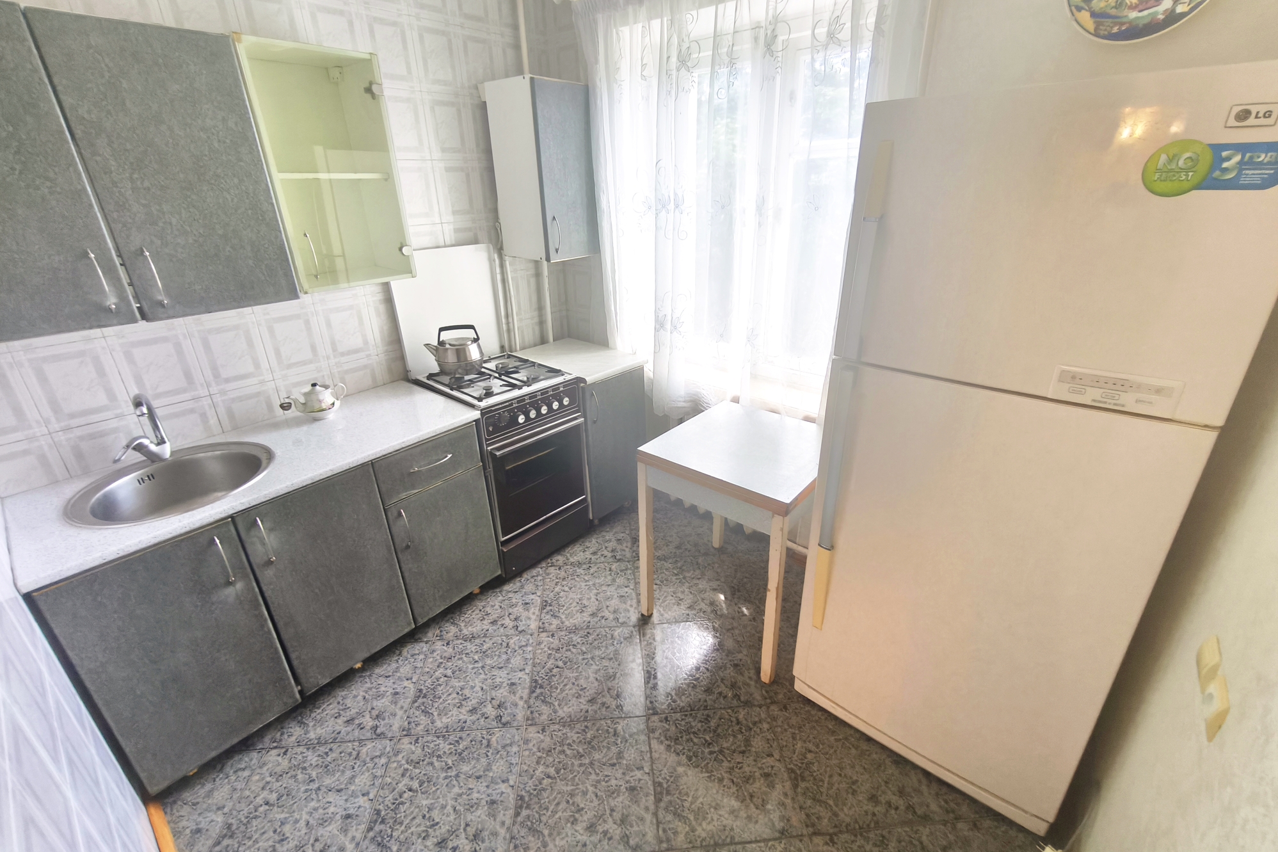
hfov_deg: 96.7
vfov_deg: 73.7
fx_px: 568
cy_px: 421
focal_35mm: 16
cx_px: 653
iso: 320
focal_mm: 1.91
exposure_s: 1/33.3
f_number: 2.2
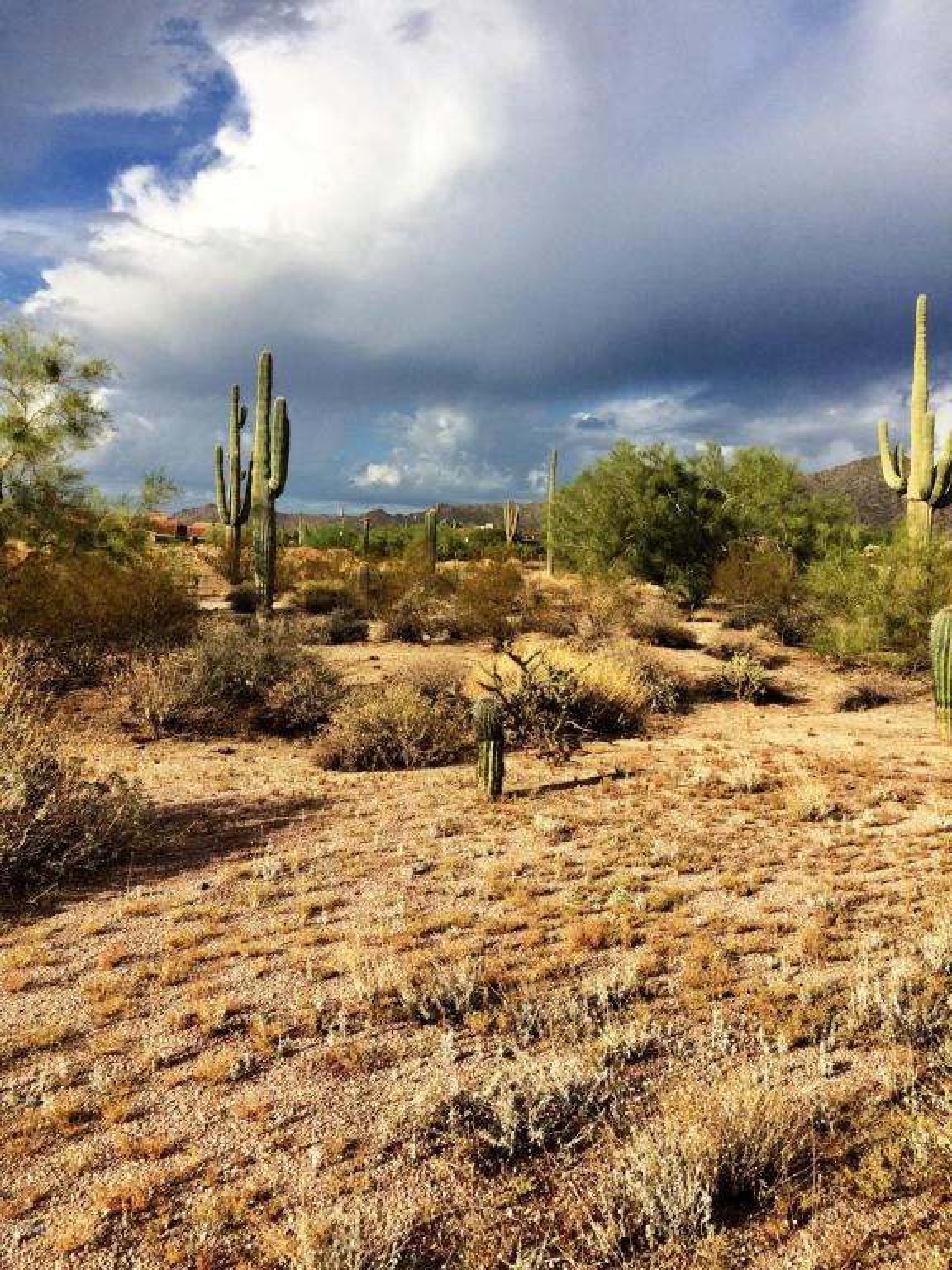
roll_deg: +0.1
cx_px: 476
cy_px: 635
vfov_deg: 61.7
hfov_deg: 48.2
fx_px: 1063
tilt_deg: -3.4
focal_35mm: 29
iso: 32
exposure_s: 1/2933
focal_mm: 4.15
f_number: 2.2
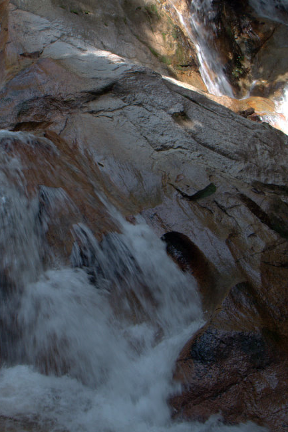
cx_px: 74
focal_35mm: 52
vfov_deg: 37.8
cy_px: 149
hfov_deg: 25.7
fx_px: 624
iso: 400
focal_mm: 22
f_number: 20
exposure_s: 1/50
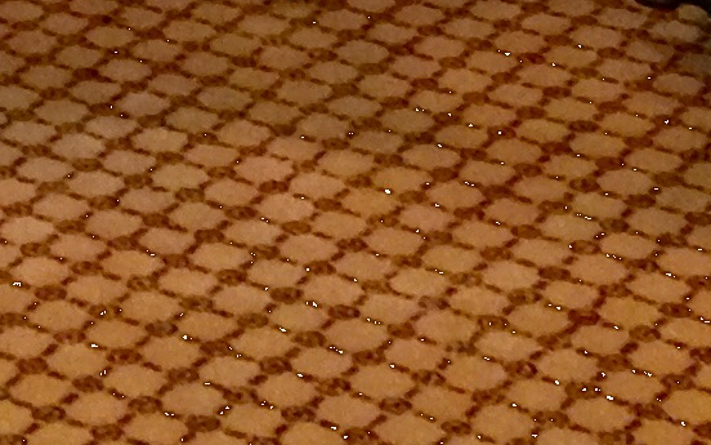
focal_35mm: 207
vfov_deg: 5.7
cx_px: -143
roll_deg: +2.4
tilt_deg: -7.0
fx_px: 4011
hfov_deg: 10.0
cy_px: -1077
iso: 320
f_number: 2.4
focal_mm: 4.12
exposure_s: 1/20
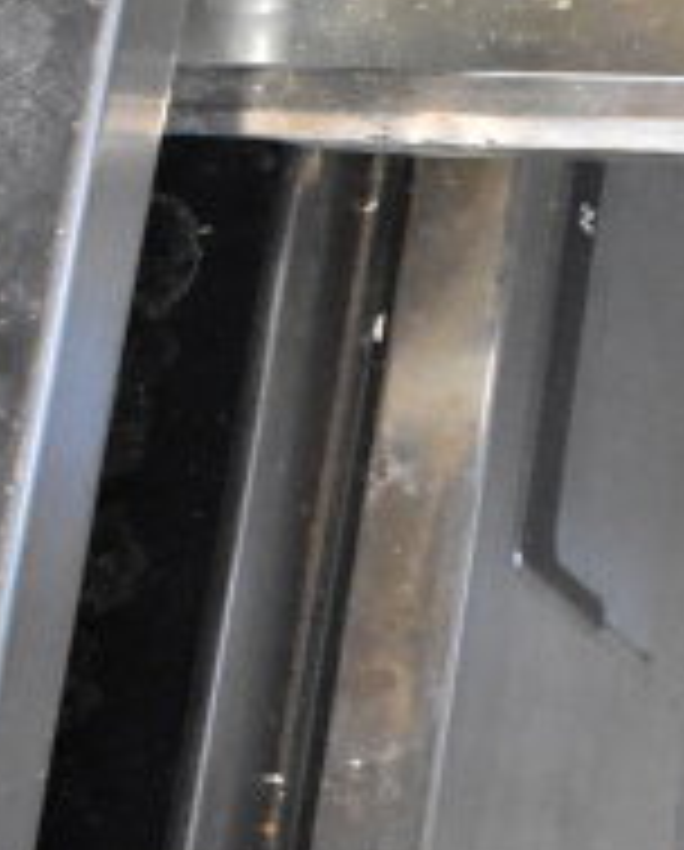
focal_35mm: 136
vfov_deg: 14.1
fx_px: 3430
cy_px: 380
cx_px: 1300
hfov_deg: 10.6
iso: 5600
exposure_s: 1/30
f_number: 3.8
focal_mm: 20
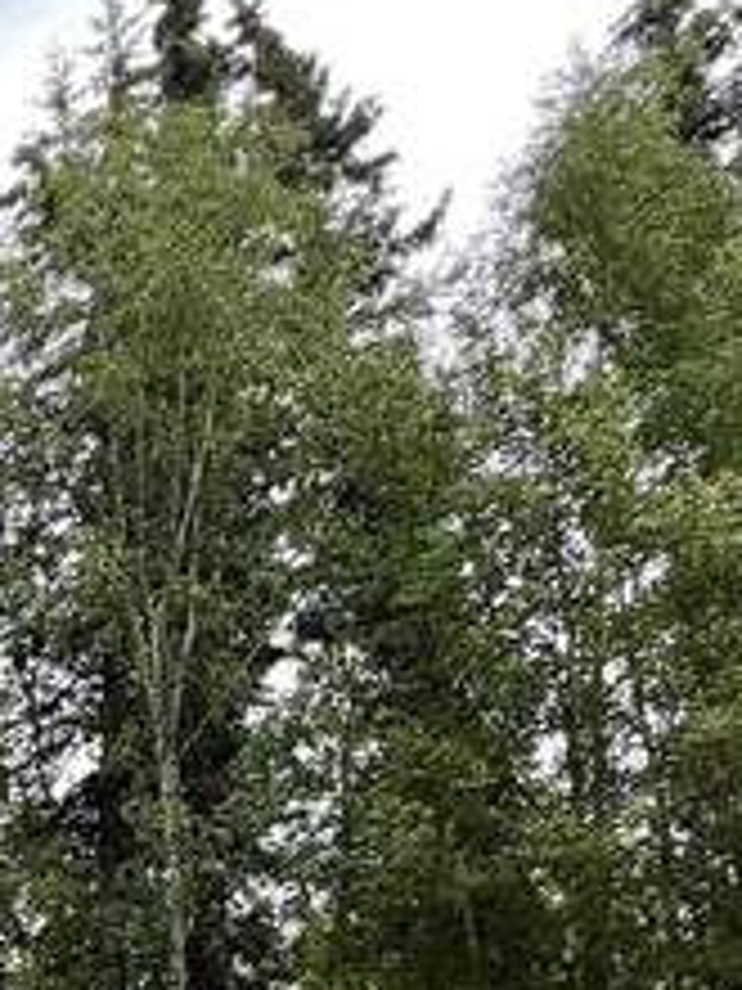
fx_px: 1743
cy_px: 1161
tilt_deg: +8.9
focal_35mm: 61
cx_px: -769
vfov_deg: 28.0
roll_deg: -1.2
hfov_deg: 17.1
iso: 20
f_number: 2.2
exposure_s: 1/1033
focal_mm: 2.22
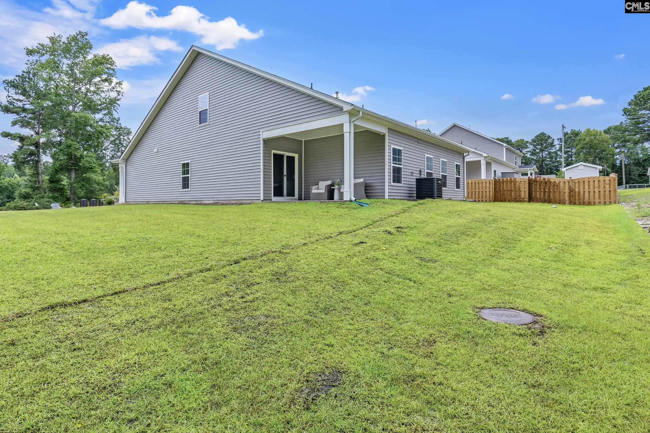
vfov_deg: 72.1
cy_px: 216
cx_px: 325
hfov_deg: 95.0
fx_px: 298
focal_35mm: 16
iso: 200
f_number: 6.3
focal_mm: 11
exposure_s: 1/320
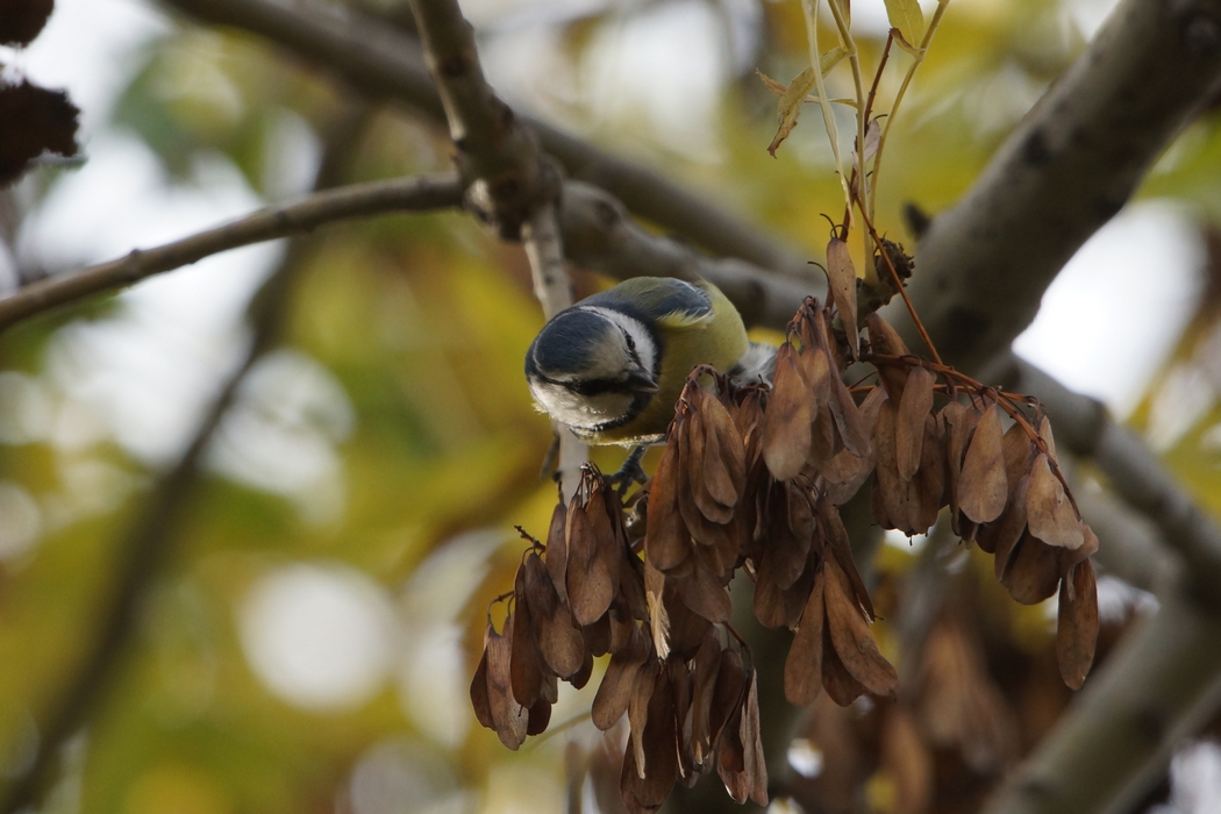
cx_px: 610
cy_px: 407
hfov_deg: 3.4
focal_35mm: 600
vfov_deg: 2.3
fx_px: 20348
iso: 500
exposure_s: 1/500
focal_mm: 400
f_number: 7.1
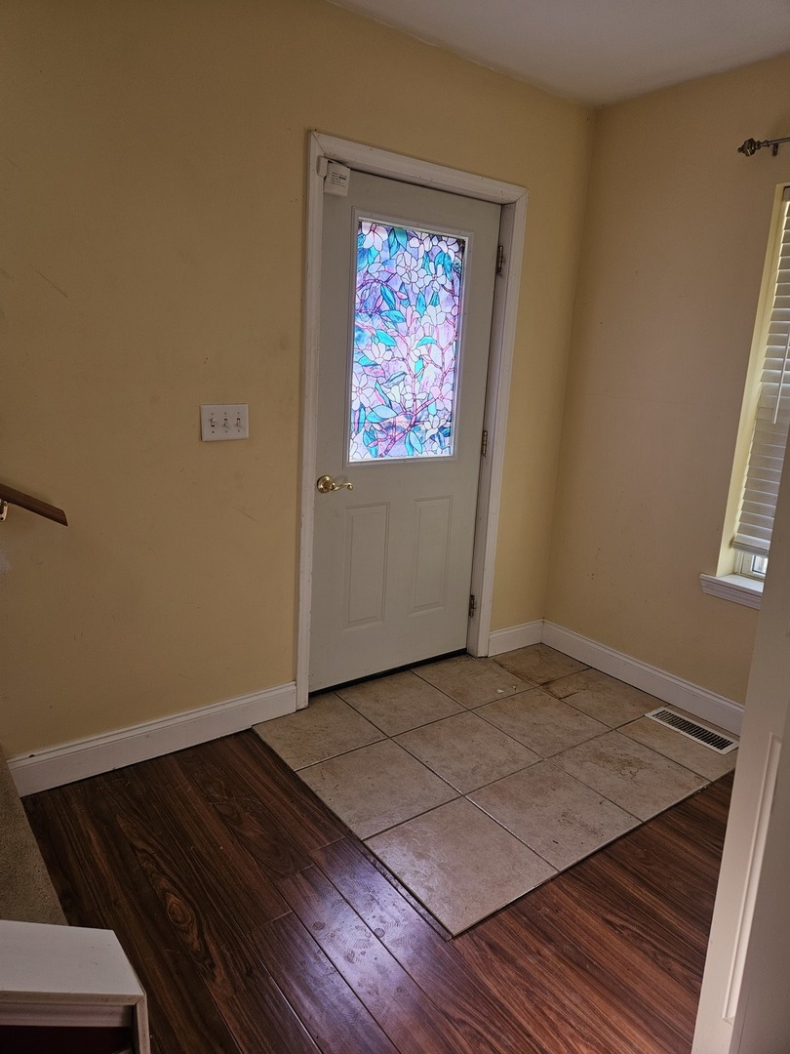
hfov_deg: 58.9
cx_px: 395
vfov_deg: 73.9
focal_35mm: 23
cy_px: 527
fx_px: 700
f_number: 1.8
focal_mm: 5.4
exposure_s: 1/120
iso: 40
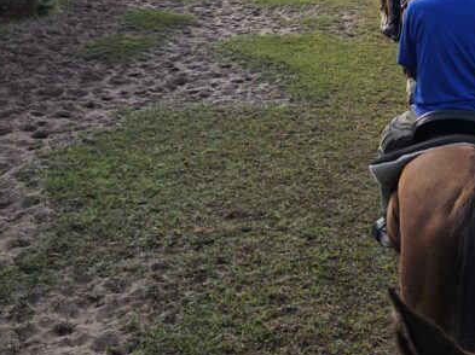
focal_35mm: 60
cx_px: 358
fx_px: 823
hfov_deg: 31.6
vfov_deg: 24.0
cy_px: 72
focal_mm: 5.4
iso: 80
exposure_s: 1/7891
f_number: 1.8
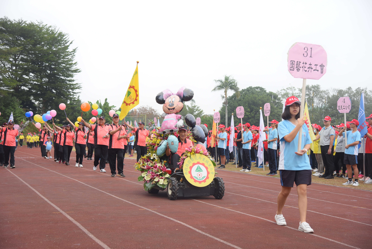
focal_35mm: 55
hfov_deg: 36.2
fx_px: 569
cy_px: 124
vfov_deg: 24.6
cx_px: 186
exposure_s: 1/160
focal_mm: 55
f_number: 4.5
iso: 100
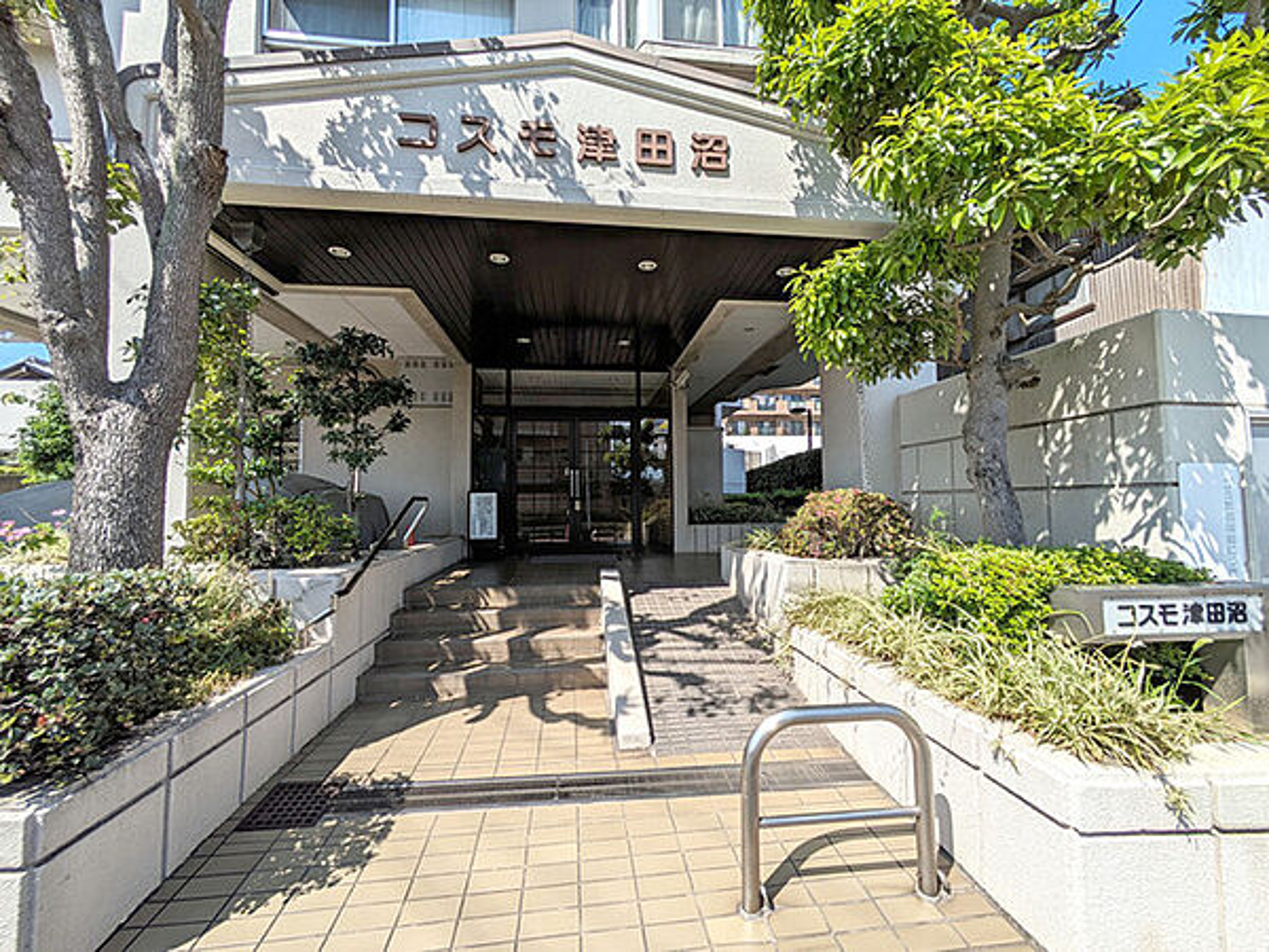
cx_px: 634
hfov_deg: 102.1
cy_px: 476
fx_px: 513
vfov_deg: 85.7
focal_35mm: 14
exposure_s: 1/1337
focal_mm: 1.83
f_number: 2.2
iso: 44
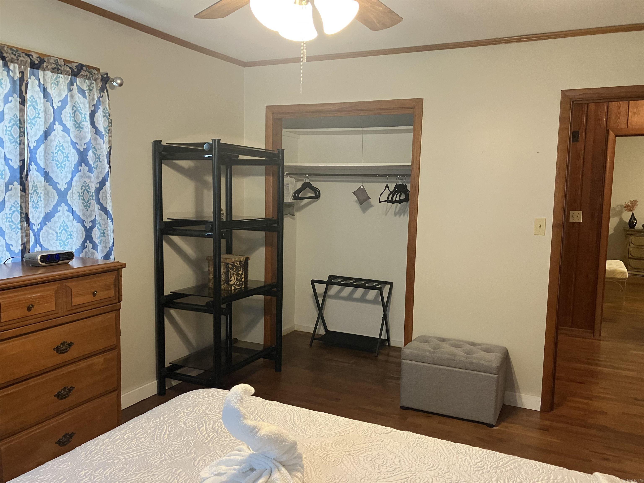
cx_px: 322
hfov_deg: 63.4
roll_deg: +0.0
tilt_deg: -4.7
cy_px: 242
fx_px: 521
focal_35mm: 28
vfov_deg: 49.7
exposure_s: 1/60
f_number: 1.8
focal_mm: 3.99
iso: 250
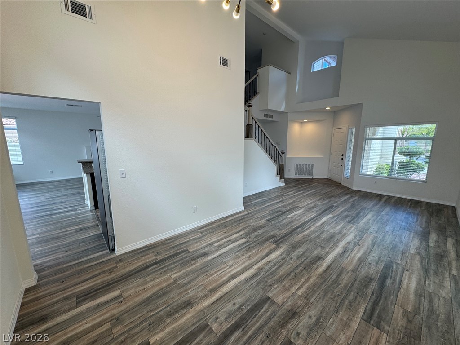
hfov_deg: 102.1
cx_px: 230
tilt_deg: -13.2
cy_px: 172
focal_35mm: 14
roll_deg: -1.2
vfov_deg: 85.7
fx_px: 186
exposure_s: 1/120
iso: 50
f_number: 2.2
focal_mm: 2.22
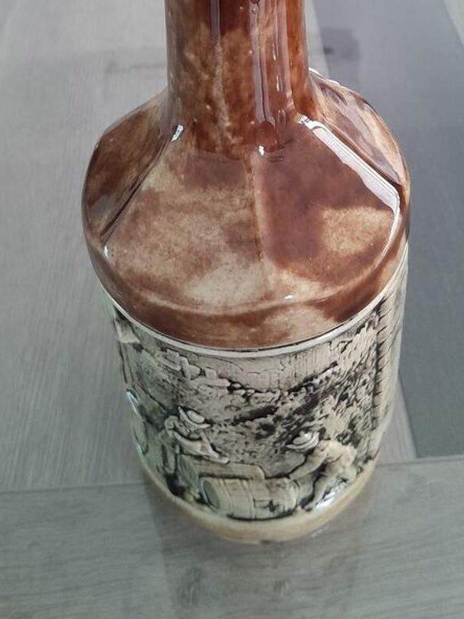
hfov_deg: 32.9
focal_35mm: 44
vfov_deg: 41.4
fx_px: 786
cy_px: 136
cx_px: 246
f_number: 1.8
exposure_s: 1/50
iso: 400
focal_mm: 3.98
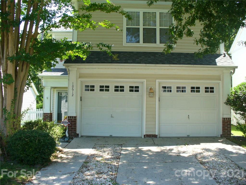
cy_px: 92
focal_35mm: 37
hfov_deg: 50.1
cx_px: 123
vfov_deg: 38.7
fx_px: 263
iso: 80
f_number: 2.8
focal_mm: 6.1
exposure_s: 1/200
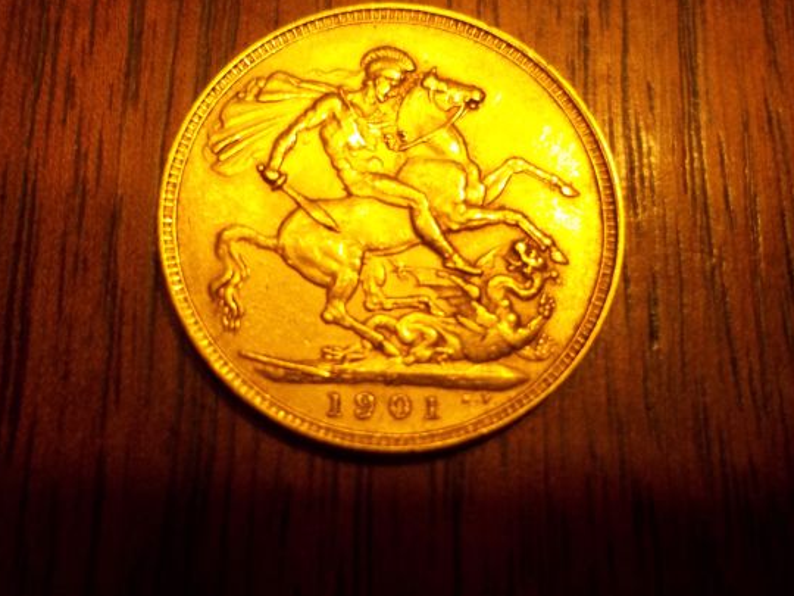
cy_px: 266
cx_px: 366
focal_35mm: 40
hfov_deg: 46.8
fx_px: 917
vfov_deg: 35.9
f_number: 3.1
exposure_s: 1/15
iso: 160
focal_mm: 6.5
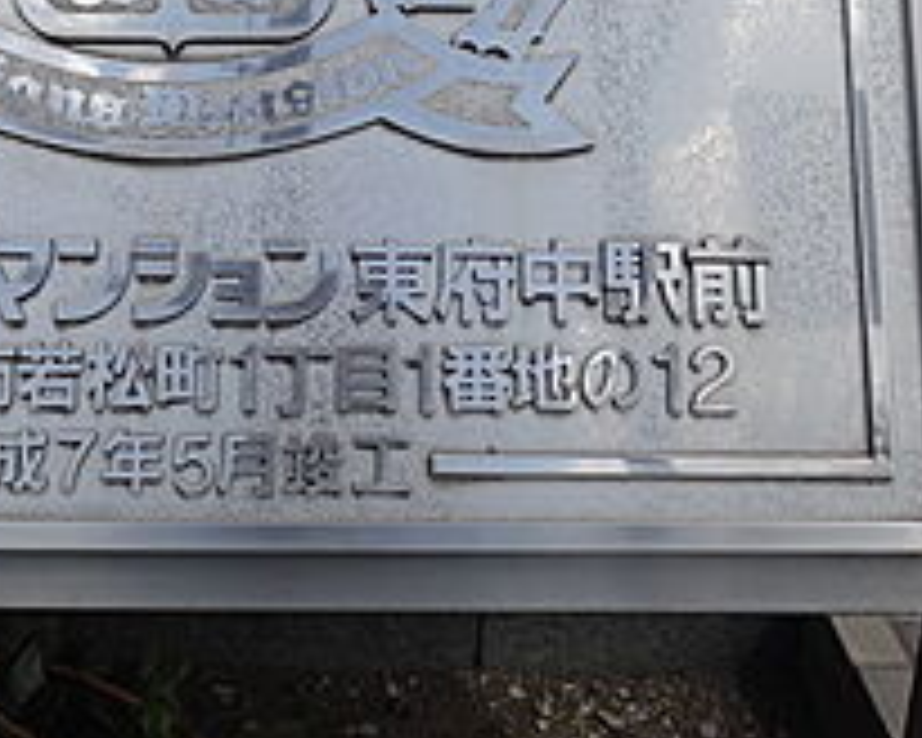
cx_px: 274
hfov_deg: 33.7
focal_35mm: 55
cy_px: 90
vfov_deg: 26.8
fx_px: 1501
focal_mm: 7.6
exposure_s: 1/2000
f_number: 2
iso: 125
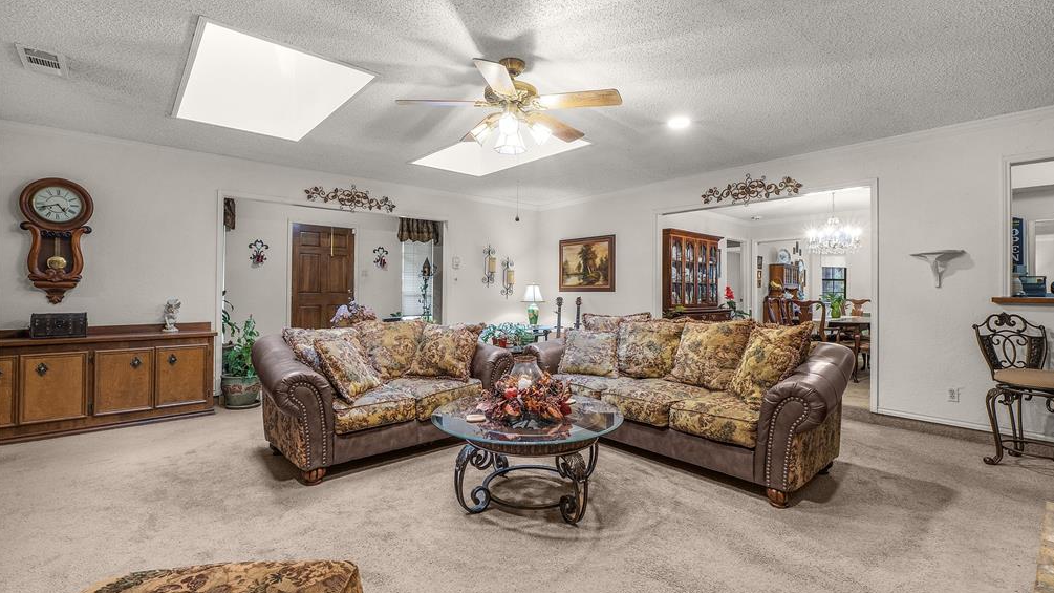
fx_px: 469
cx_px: 533
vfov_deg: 64.5
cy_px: 284
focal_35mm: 17
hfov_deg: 96.6
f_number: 10
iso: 200
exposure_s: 1
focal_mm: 10.5
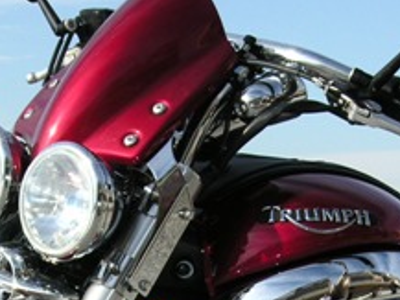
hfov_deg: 12.7
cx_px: 234
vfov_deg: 9.4
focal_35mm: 155
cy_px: 431
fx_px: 1792
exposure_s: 1/220
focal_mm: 10.7
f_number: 6.5
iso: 50
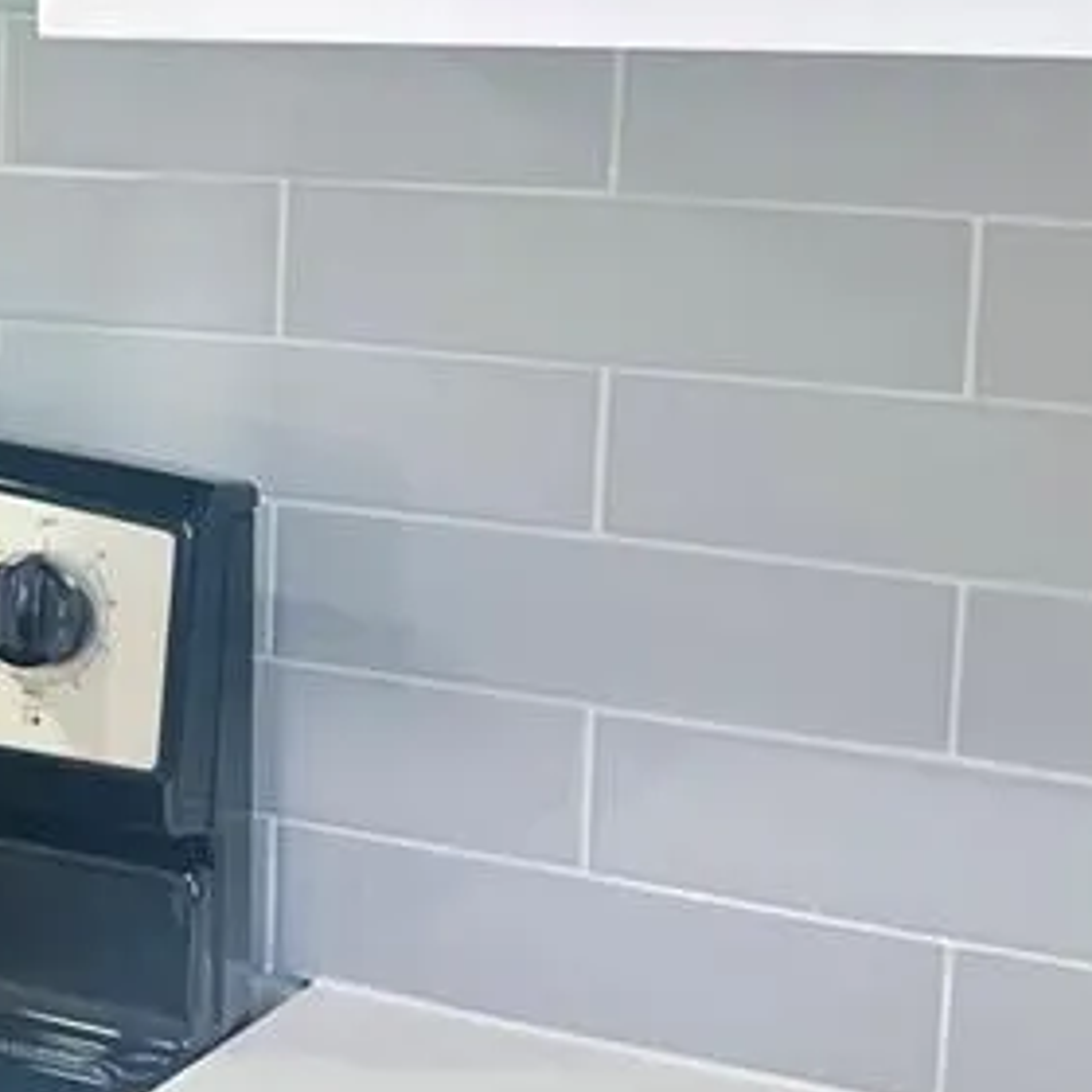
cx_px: -402
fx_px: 3248
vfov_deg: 18.9
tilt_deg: -4.9
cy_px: 257
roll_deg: -0.4
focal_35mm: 91
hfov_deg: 17.6
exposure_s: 1/120
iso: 200
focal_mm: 6.86
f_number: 1.78
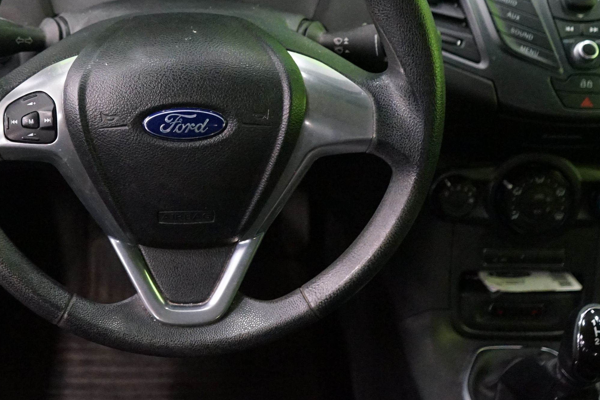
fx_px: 917
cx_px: 178
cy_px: 70
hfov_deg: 35.7
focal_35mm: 55
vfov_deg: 24.2
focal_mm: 28
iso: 6400
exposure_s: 1/40
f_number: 3.5
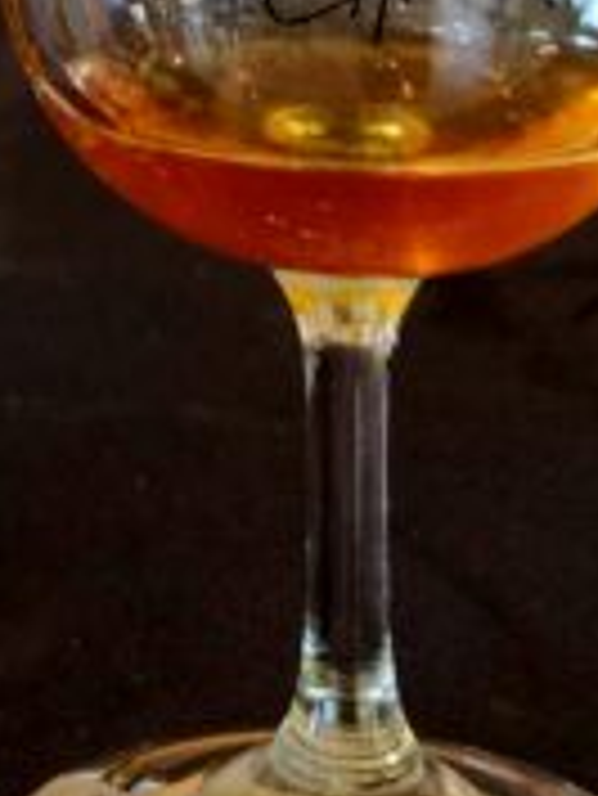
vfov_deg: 13.2
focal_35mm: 133
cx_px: -229
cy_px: -693
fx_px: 3060
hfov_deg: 10.8
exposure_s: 1/60.2
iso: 40
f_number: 1.8
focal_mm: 5.4
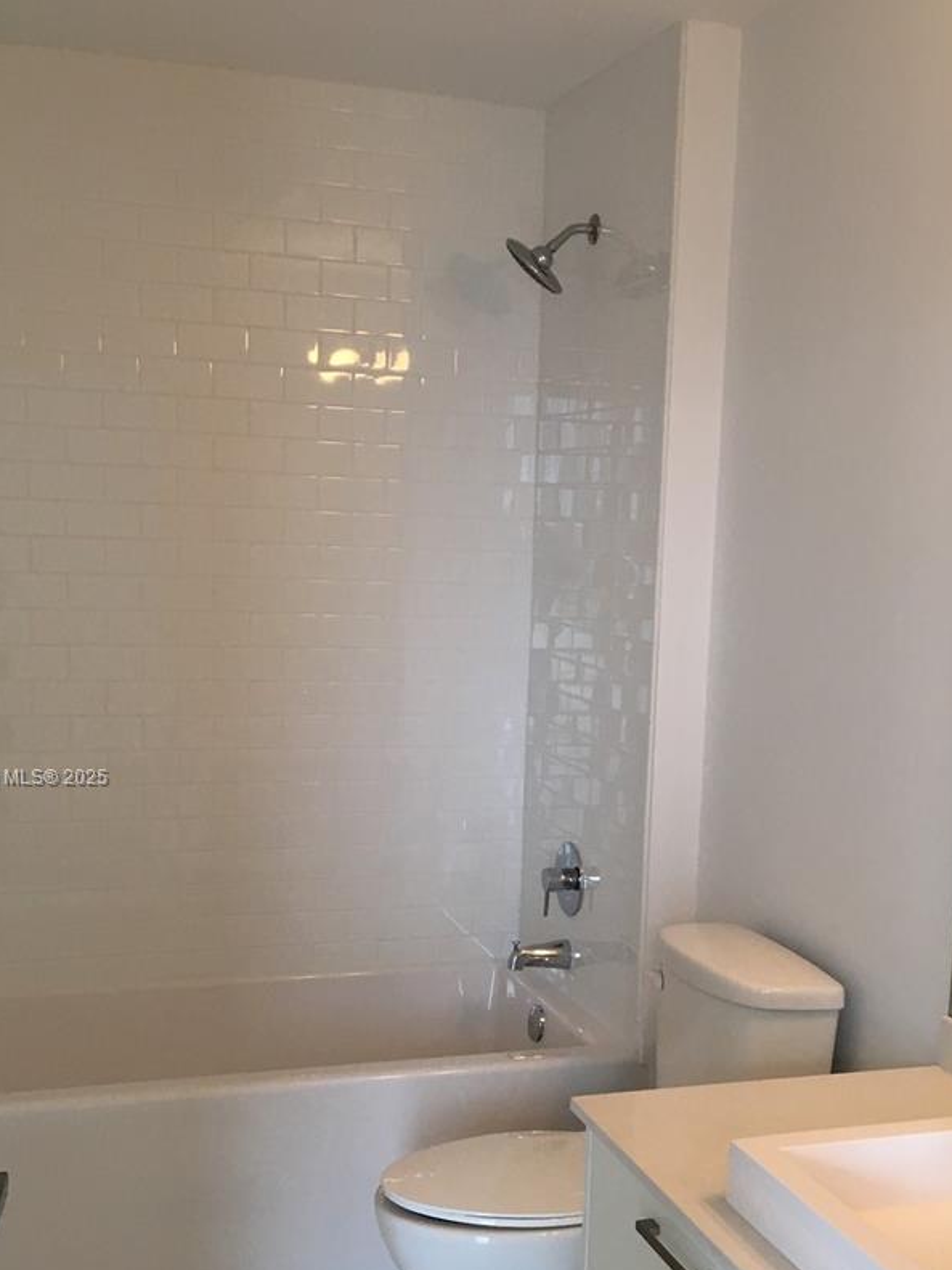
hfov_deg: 32.8
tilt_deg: -8.2
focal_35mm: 44
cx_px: 536
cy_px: 779
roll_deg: -1.4
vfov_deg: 42.7
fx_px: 1614
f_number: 2.2
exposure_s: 1/30
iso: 32
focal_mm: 4.15
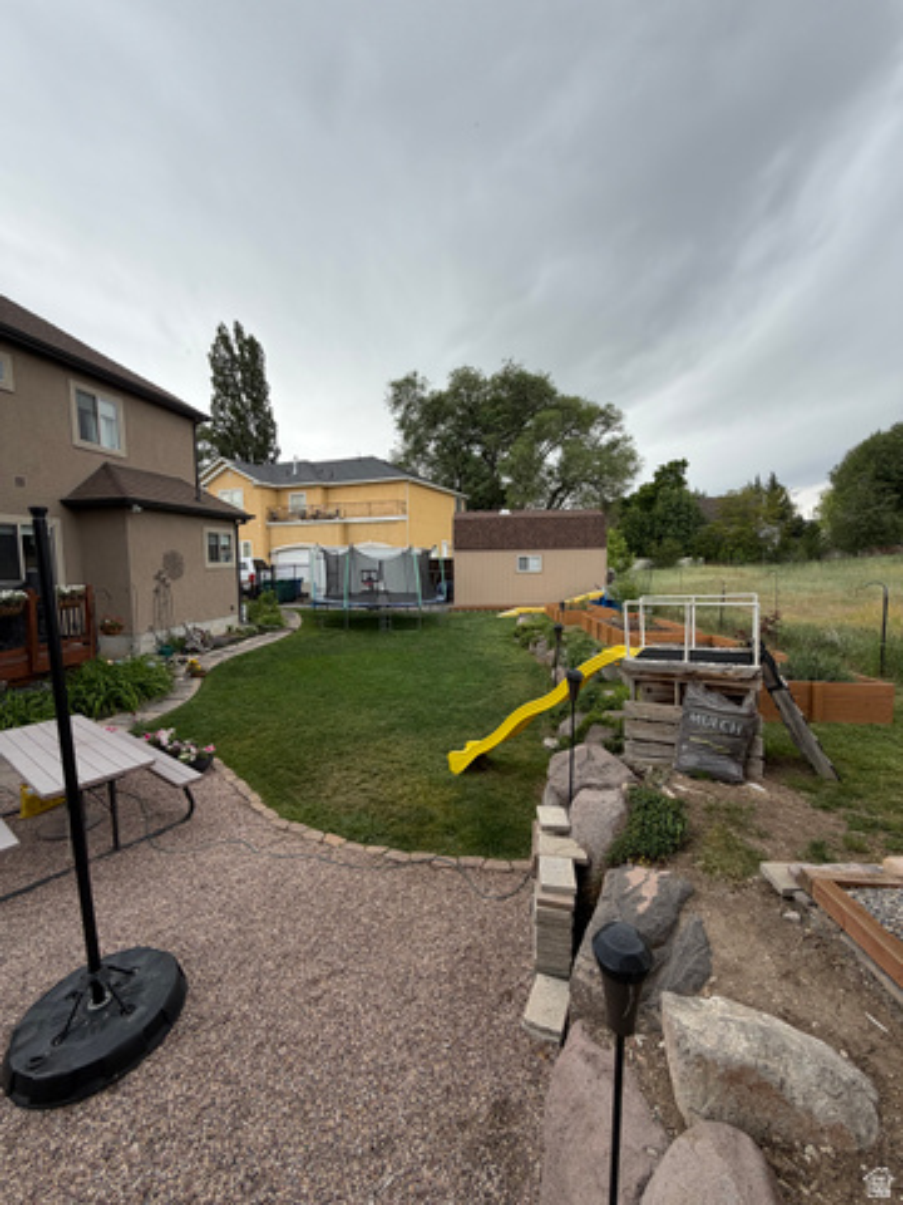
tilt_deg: -5.8
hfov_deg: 85.7
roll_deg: +0.5
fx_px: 487
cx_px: 452
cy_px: 602
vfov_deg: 102.1
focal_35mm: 14
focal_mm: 2.22
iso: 40
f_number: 2.2
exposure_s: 1/770
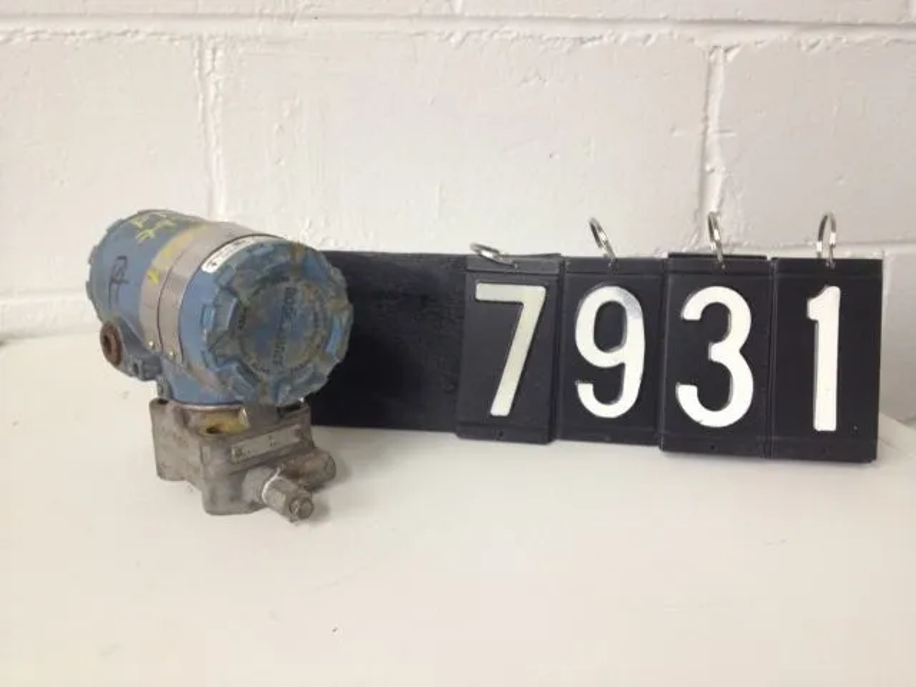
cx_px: 458
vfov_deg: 40.7
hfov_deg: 52.6
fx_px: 926
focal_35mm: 35
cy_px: 344
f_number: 2.4
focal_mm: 4.28
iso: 125
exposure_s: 1/20
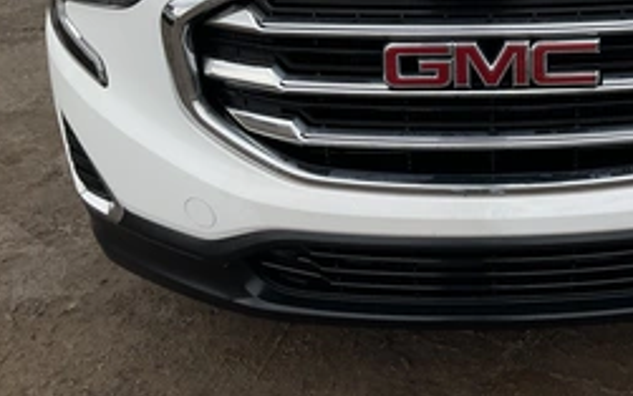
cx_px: 492
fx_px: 846
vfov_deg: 25.8
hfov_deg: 39.7
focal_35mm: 49
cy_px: 73
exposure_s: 1/1912
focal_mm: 3
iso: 25
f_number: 1.8
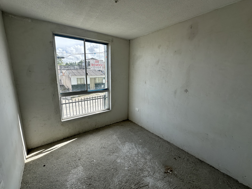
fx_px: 109
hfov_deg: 98.1
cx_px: 122
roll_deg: -0.5
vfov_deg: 81.7
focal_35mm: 15
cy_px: 92
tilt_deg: -10.2
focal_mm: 2.22
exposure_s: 1/513
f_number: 2.2
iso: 40
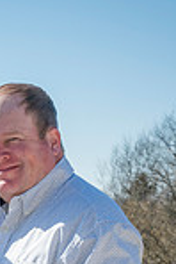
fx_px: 1200
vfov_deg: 12.2
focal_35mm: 164
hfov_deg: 8.3
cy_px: 342
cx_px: -50
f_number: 13
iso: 400
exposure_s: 1/320
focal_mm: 54
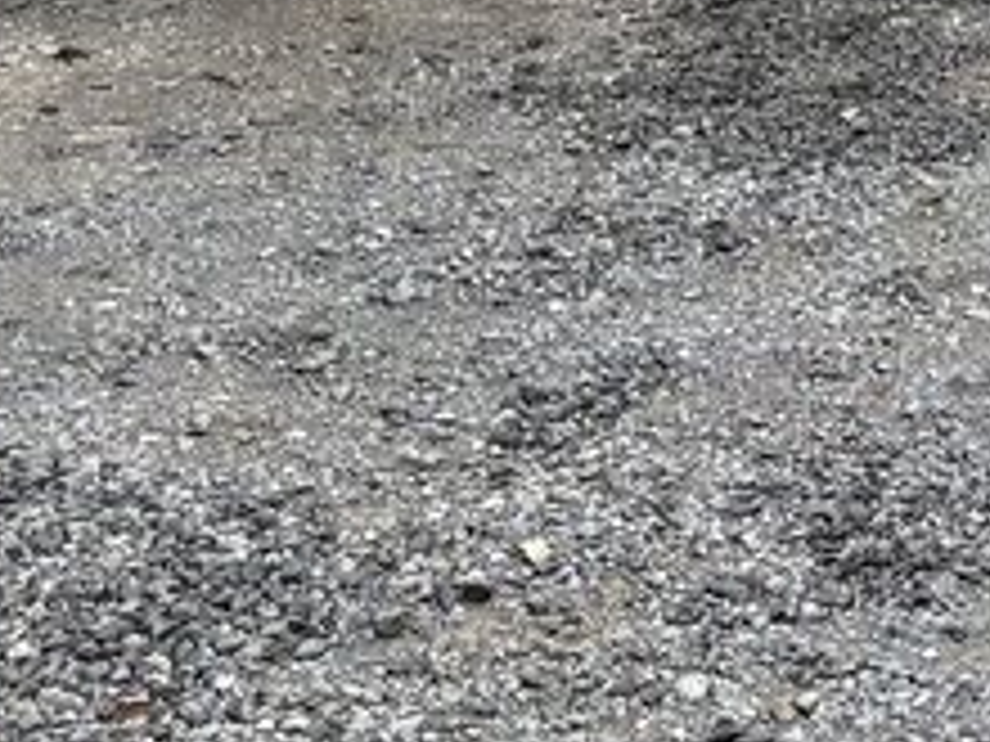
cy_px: -720
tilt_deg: -6.1
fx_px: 3461
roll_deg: +0.9
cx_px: 1156
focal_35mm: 121
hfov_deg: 15.7
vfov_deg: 11.2
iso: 50
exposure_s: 1/1239
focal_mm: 5.96
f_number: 1.6
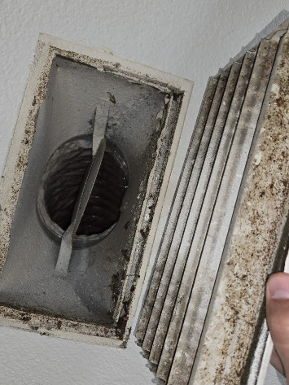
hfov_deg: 48.2
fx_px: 323
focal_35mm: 29
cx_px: 144
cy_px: 192
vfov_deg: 61.6
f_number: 1.8
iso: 20
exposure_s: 1/695
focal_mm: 4
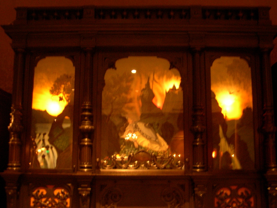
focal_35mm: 42
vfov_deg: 34.3
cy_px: 104
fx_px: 336
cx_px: 138
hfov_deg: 44.8
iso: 400
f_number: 2.9
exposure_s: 1/1.2
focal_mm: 9
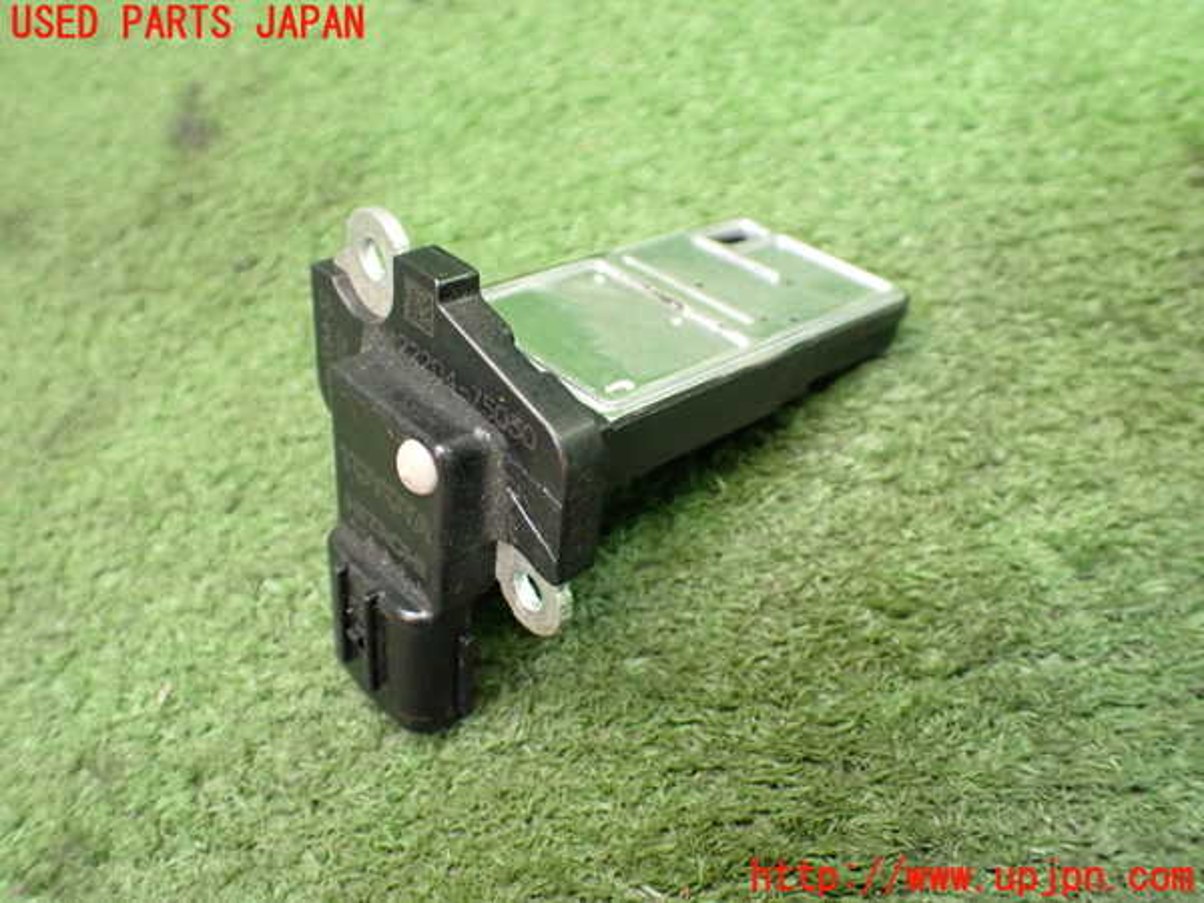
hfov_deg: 60.0
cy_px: 452
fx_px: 1043
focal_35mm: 30
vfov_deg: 46.8
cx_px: 602
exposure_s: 1/60
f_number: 2.3
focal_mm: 5.4
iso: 800
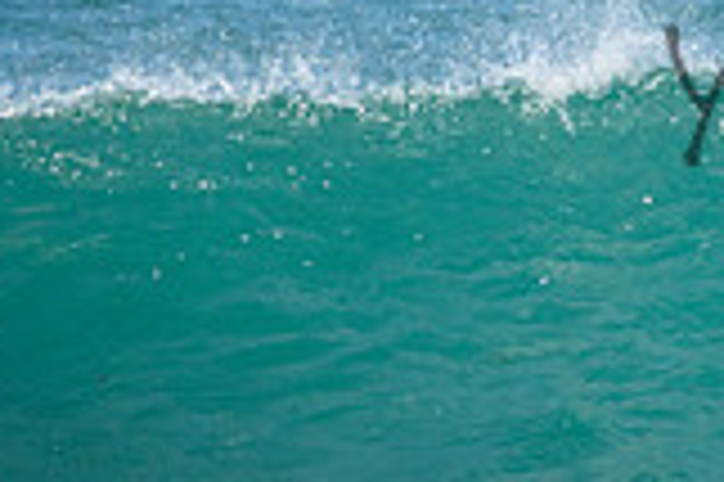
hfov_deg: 0.7
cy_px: 56
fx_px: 57920
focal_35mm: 2883
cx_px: 1129
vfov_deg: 0.5
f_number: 11
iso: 900
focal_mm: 800
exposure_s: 1/2000
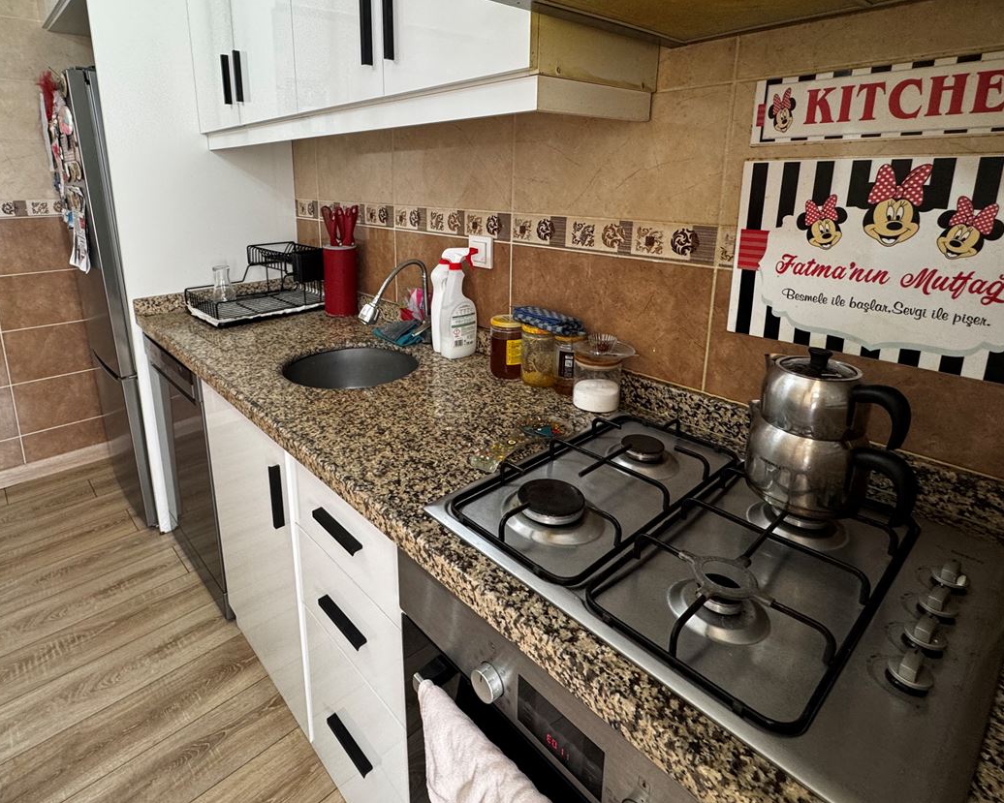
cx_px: 439
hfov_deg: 82.9
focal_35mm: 19
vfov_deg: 69.8
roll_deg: +1.4
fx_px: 565
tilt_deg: -12.3
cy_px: 305
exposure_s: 1/50
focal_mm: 2.22
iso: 200
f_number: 2.2
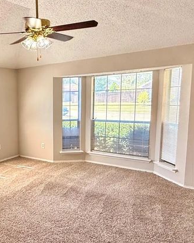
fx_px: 244
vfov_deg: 52.8
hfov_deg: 37.4
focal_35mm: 34
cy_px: 130
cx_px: -11
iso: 100
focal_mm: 2.22
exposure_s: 1/99
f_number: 2.2
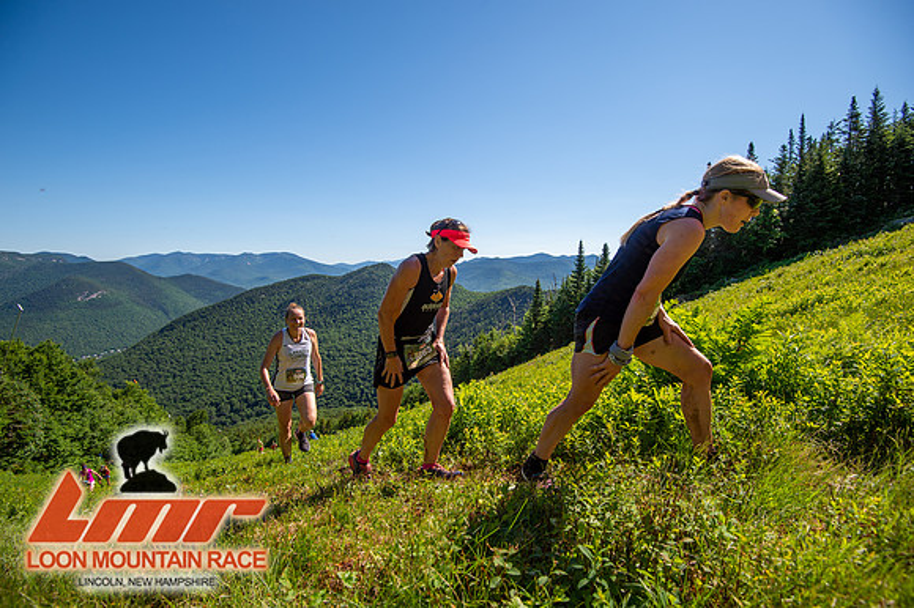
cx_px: 457
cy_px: 304
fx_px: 406
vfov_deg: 73.7
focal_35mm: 16
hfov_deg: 96.8
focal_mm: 16
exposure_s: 1/640
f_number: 5
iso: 100
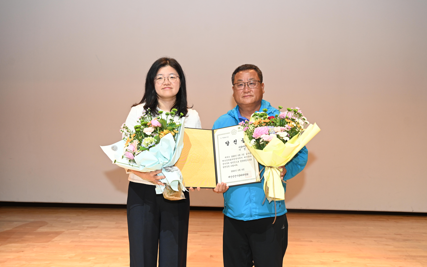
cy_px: 127
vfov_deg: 35.3
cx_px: 212
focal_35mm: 36
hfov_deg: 54.0
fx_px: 419
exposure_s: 1/200
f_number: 4
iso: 1000
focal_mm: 35
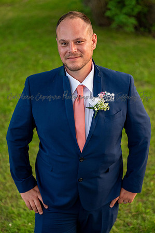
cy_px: 116
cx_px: 78
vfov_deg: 28.9
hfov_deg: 19.4
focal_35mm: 70
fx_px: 453
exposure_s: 1/80
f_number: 2.8
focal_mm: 70
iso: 3200
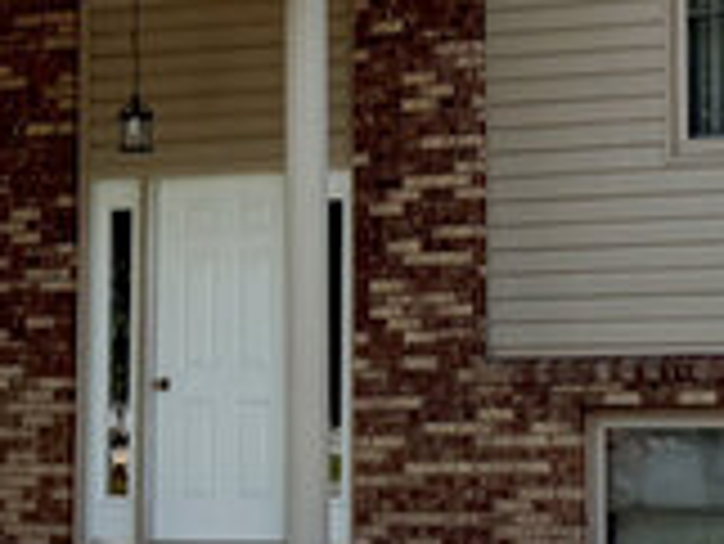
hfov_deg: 19.8
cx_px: 436
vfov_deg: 14.9
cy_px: 148
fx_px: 2072
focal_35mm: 99
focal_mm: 6.76
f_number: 1.78
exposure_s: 1/5714
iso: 100
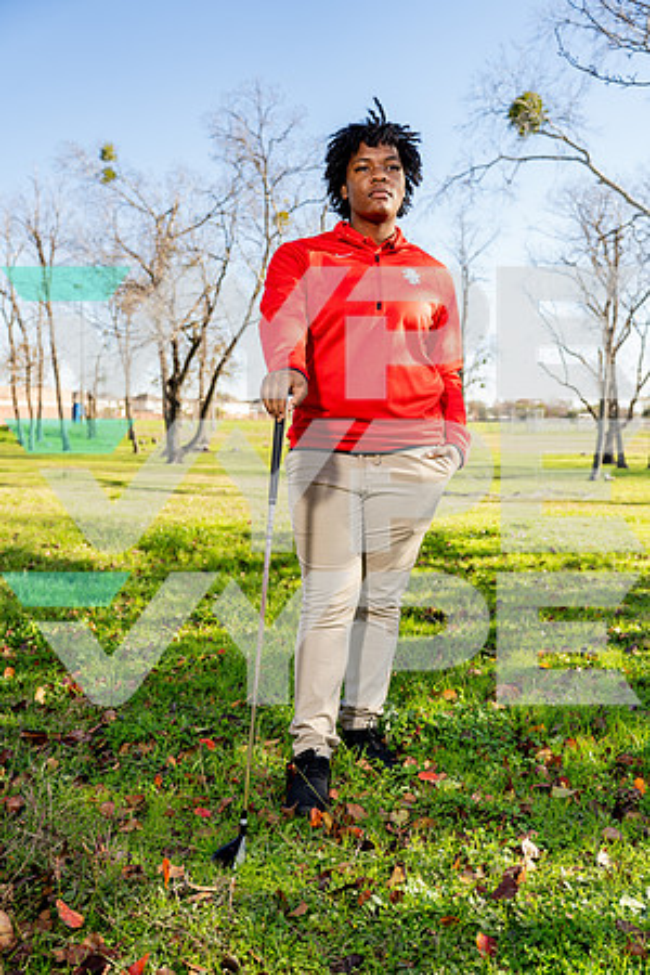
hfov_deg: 37.9
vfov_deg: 54.4
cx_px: 325
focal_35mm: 35
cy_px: 488
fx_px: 948
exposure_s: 1/250
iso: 100
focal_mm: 35
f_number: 4
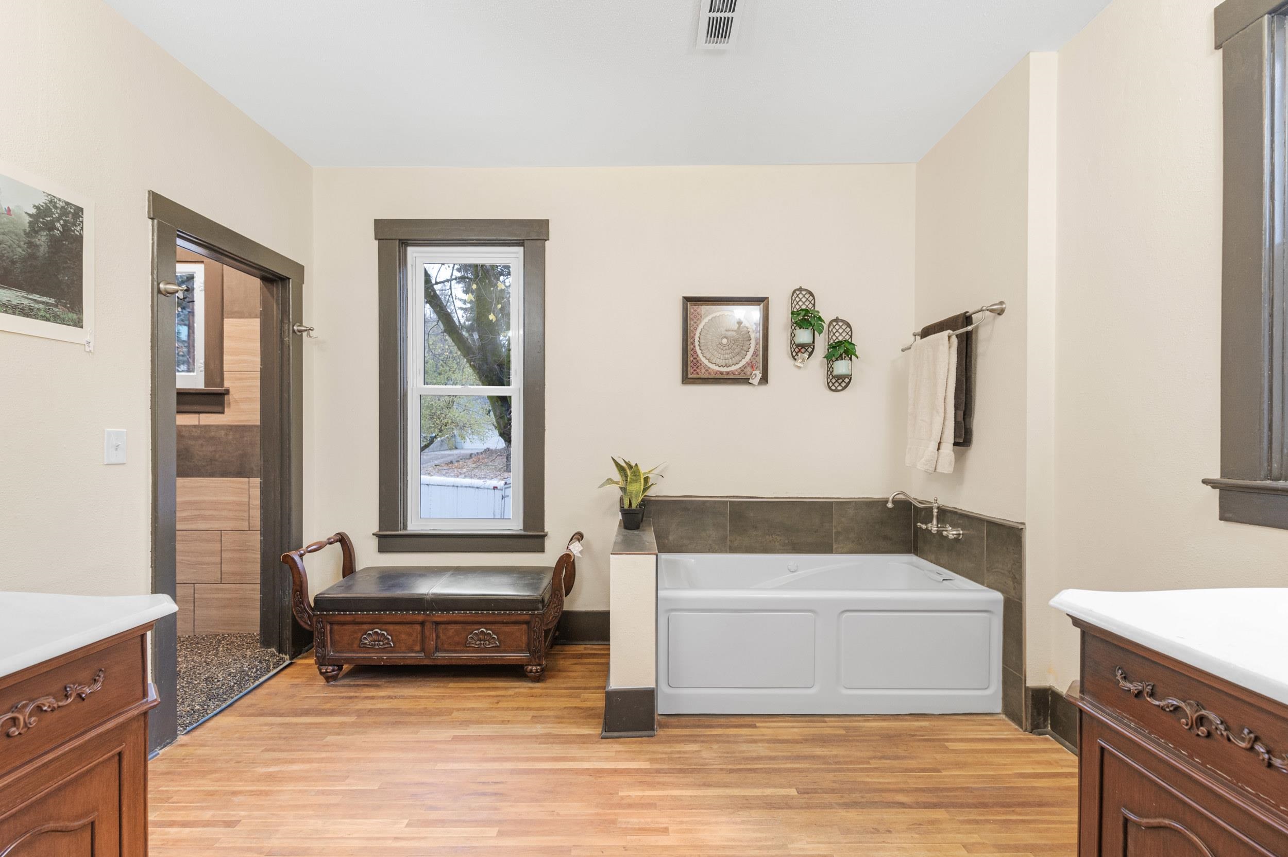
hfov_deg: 100.4
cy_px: 428
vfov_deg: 77.2
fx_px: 536
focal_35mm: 15
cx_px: 644
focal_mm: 15
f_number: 4.5
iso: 1600
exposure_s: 1/20
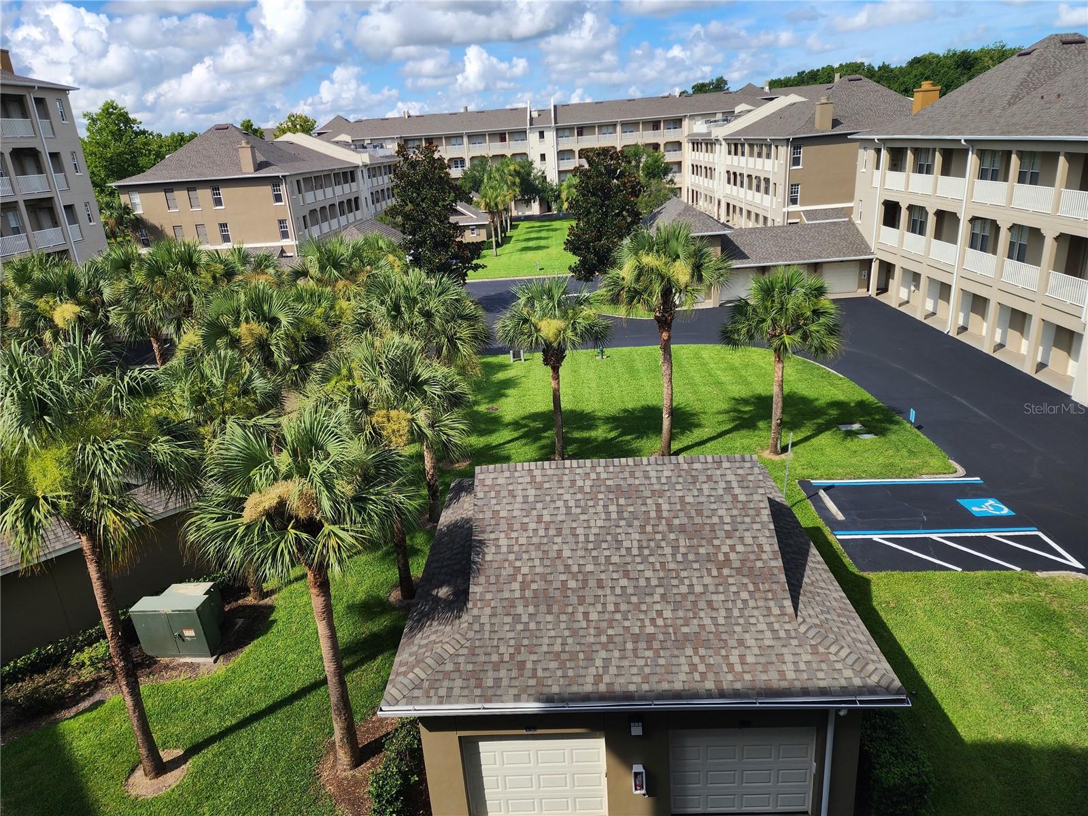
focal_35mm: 23
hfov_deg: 73.9
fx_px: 723
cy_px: 408
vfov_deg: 58.9
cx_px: 544
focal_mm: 6.4
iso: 12
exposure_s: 1/688
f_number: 1.8
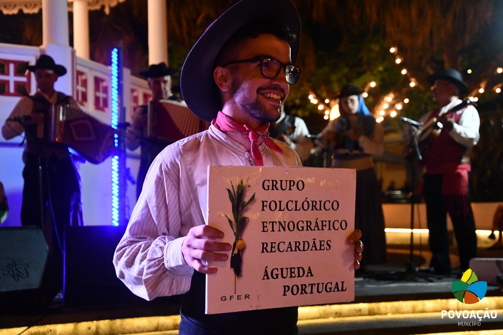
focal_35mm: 72
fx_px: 1006
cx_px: 252
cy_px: 168
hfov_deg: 28.1
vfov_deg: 18.9
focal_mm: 48
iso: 3200
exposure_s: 1/100
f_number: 4.8
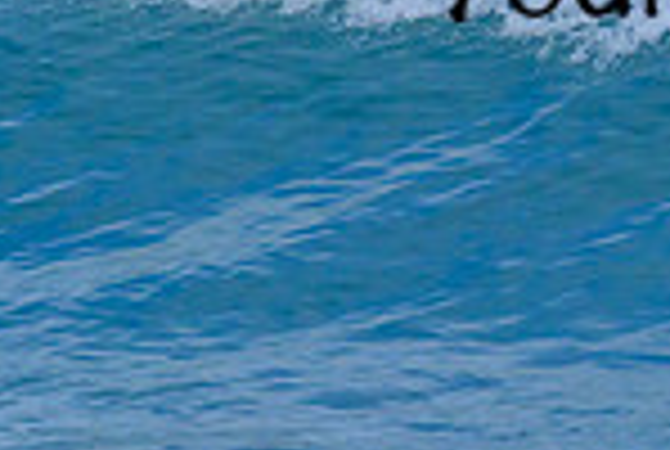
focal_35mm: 3154
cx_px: 1048
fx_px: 58816
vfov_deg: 0.4
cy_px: -135
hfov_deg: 0.7
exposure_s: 1/1600
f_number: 11
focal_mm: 720
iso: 1000
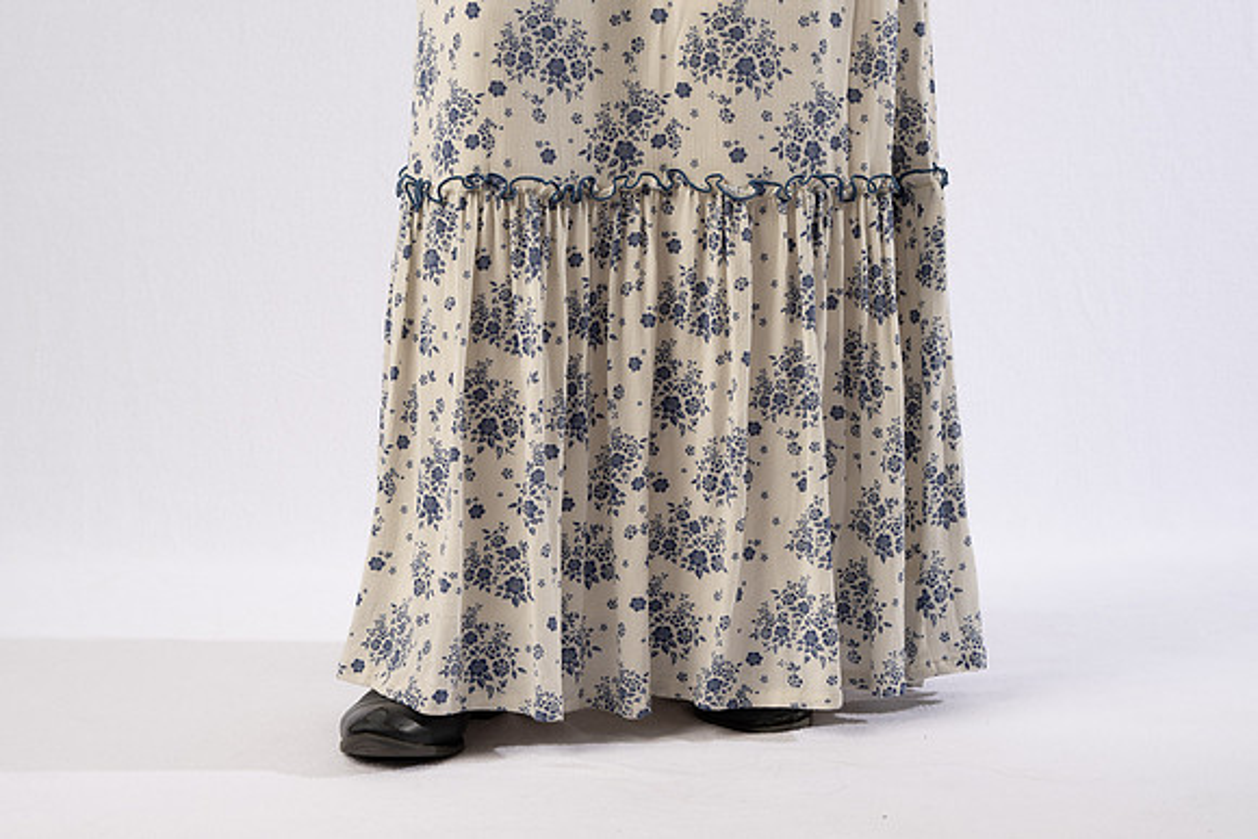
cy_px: 420
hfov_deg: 25.1
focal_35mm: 81
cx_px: 629
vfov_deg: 16.9
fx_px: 2831
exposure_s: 1/125
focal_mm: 81
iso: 100
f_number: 8
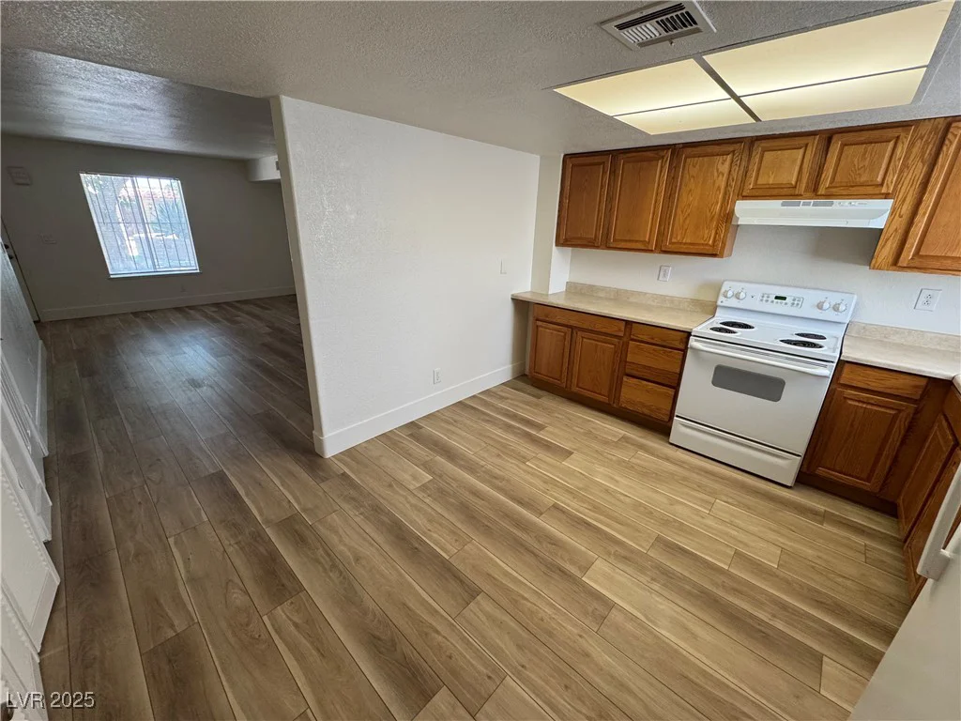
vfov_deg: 85.7
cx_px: 480
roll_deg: -1.9
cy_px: 360
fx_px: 389
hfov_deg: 102.1
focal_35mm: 14
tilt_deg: -20.9
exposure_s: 1/120
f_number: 2.2
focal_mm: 2.22
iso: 250
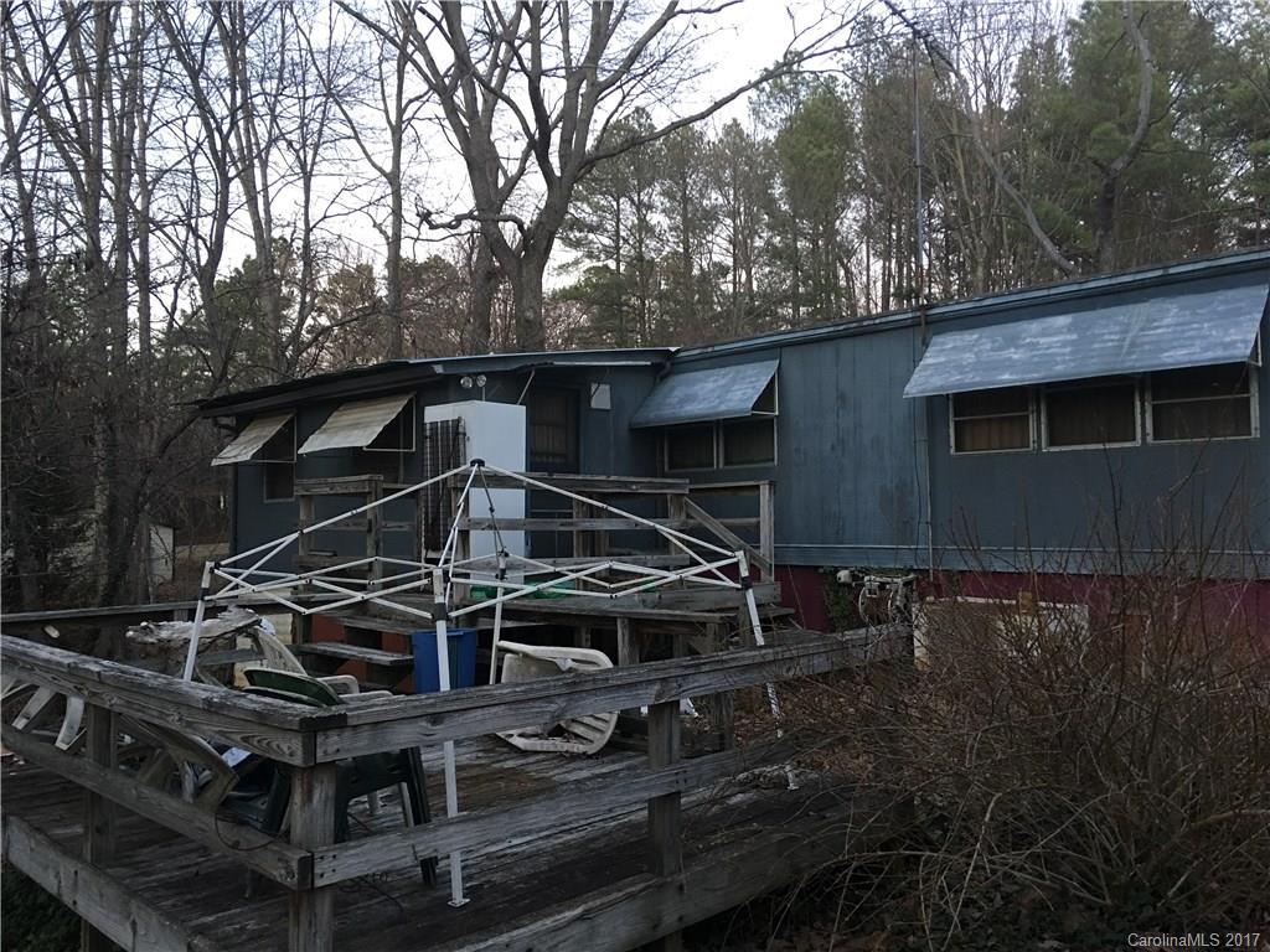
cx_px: 635
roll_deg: -0.5
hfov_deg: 61.7
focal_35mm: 29
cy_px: 476
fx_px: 1064
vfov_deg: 48.2
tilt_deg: +3.8
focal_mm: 4.15
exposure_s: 1/15
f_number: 2.2
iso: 50
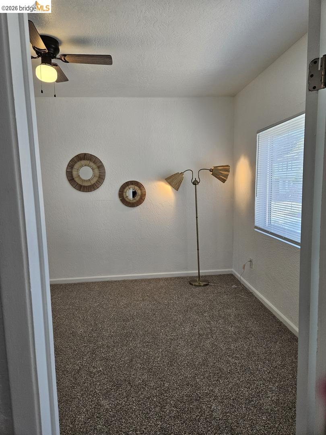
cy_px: 218
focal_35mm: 23
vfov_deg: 73.9
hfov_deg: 58.9
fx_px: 289
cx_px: 163
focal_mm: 5.4
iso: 64
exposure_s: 1/120
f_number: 1.8
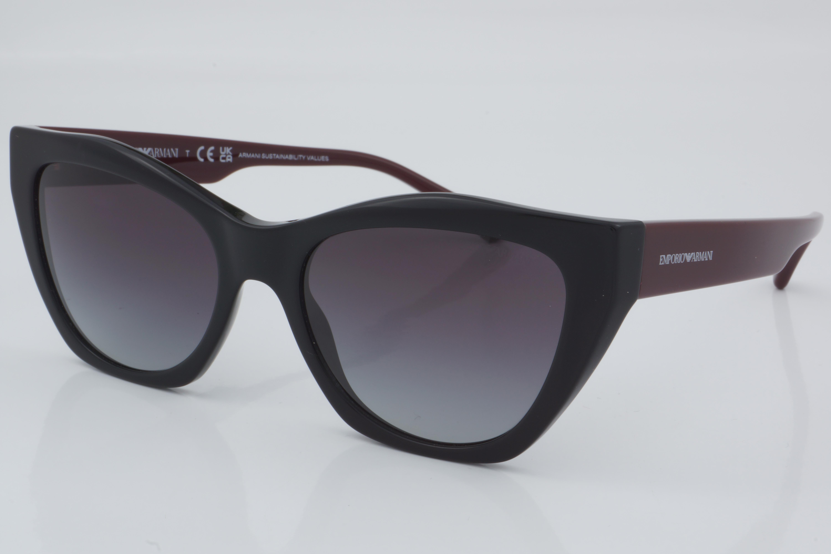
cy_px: 277
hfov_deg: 27.0
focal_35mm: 75
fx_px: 1731
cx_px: 416
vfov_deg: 18.2
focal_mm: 50
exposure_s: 1/4
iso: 100
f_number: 32
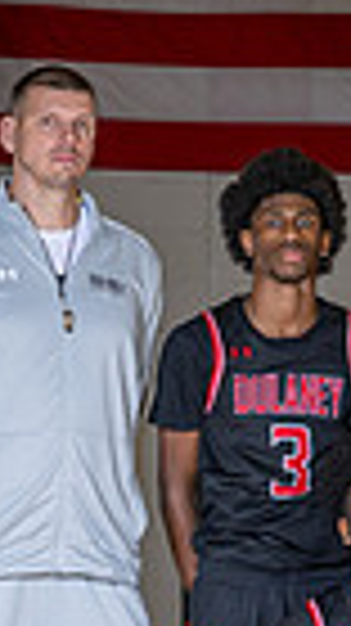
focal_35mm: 344
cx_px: 1133
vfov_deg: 6.3
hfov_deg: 3.4
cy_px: 536
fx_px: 5702
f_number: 5.6
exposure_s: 1/160
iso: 400
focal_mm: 70
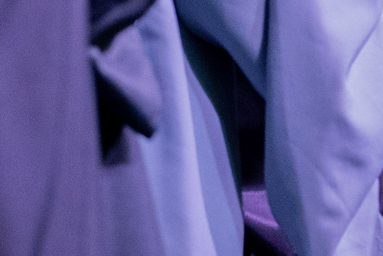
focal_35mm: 620
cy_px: -196
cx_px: 465
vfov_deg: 2.2
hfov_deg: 3.3
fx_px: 6598
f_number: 4
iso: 8000
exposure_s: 1/125
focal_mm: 138
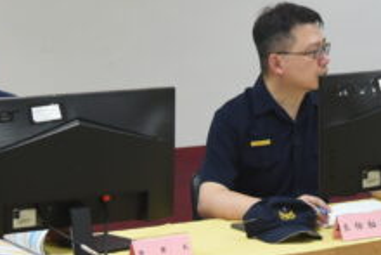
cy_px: 75
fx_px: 1578
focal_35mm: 149
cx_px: 428
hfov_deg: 13.5
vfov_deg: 9.2
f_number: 4.5
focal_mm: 32
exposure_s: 1/80
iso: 1100
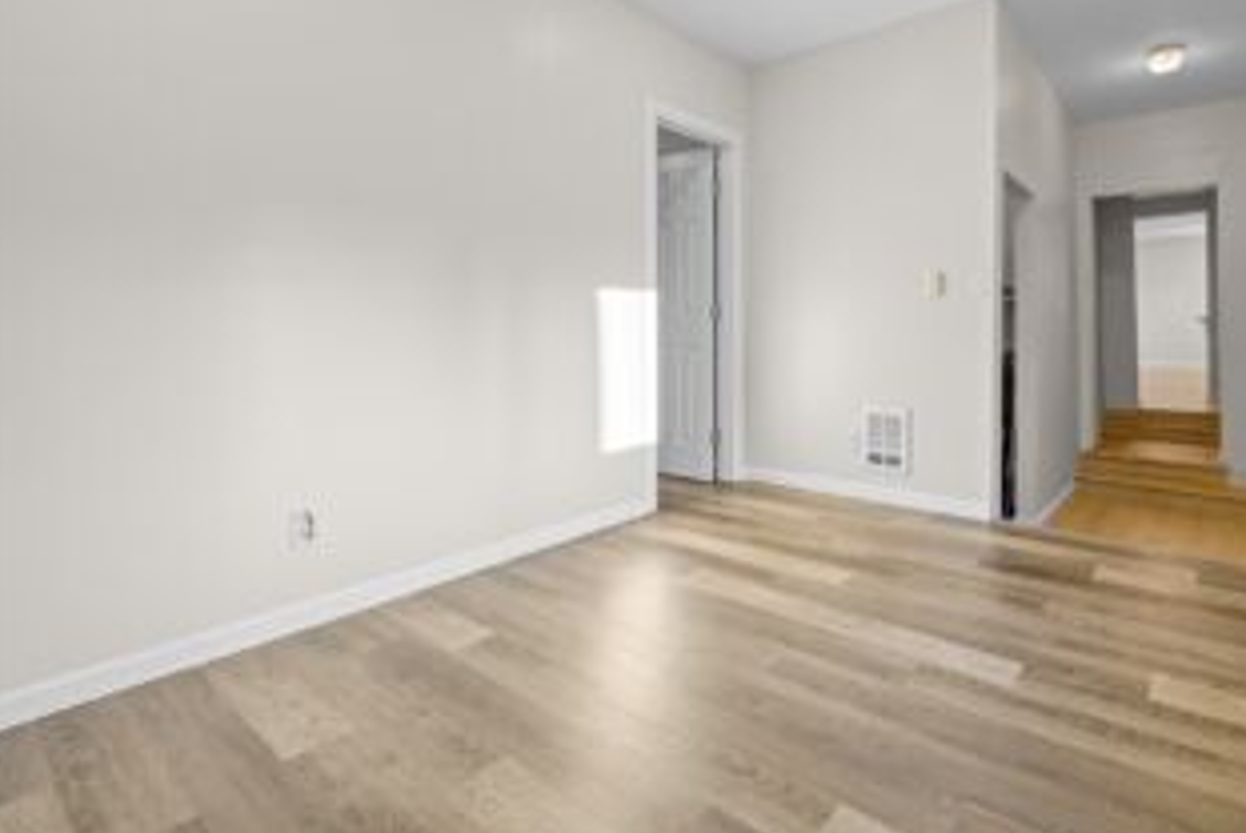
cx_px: 785
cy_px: 322
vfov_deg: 66.7
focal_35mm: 18
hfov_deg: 88.0
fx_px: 624
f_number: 8
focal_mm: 14
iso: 250
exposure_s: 1/4
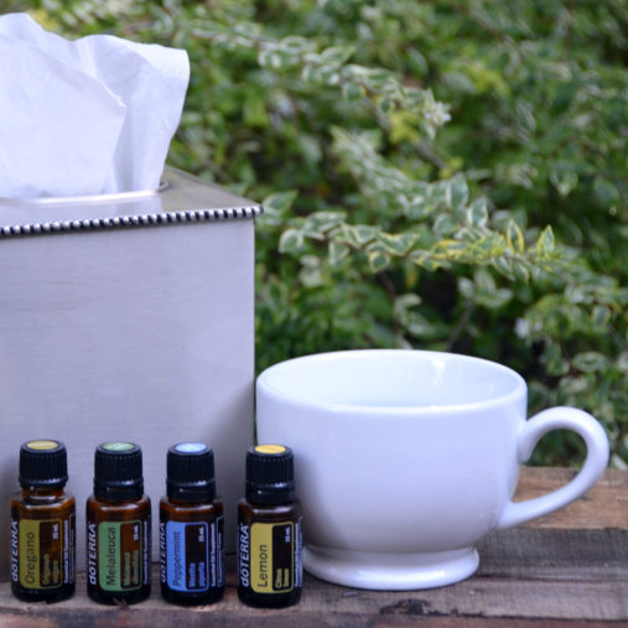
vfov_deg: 12.9
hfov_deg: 12.9
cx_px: 229
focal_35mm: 135
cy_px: 314
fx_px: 2771
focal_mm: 70
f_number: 5
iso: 140
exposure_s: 1/30
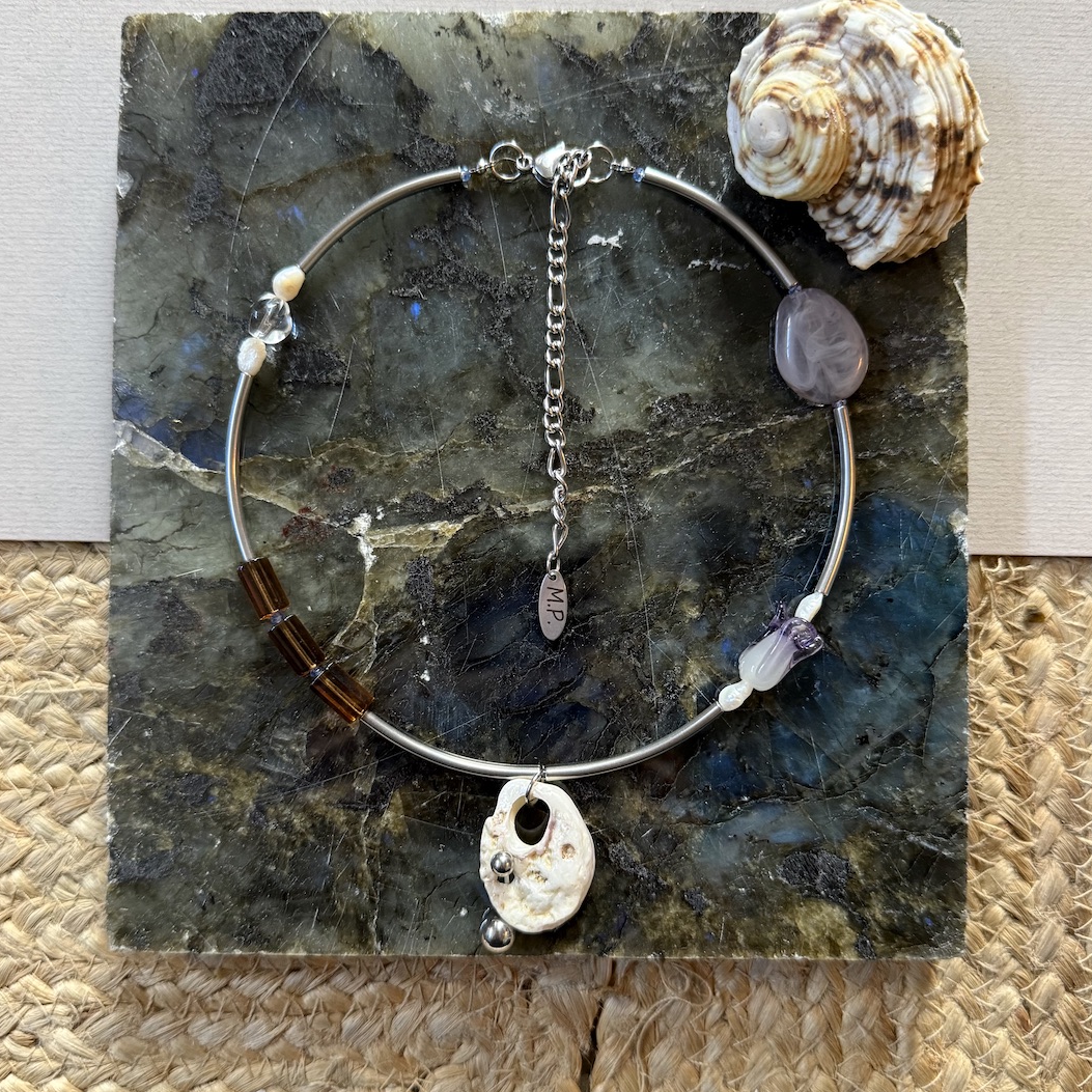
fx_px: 1035
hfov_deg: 55.6
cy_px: 514
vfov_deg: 55.6
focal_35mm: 29
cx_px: 539
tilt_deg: -88.3
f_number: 1.78
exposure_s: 1/50
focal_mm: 6.76
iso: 320
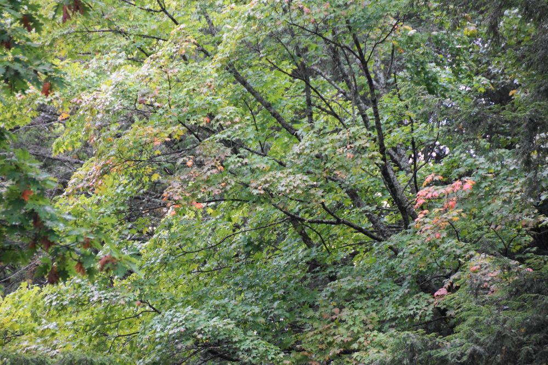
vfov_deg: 4.6
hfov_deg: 6.9
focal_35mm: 300
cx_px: 274
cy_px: 182
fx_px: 4566
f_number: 6.3
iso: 1600
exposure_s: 1/125
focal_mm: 200
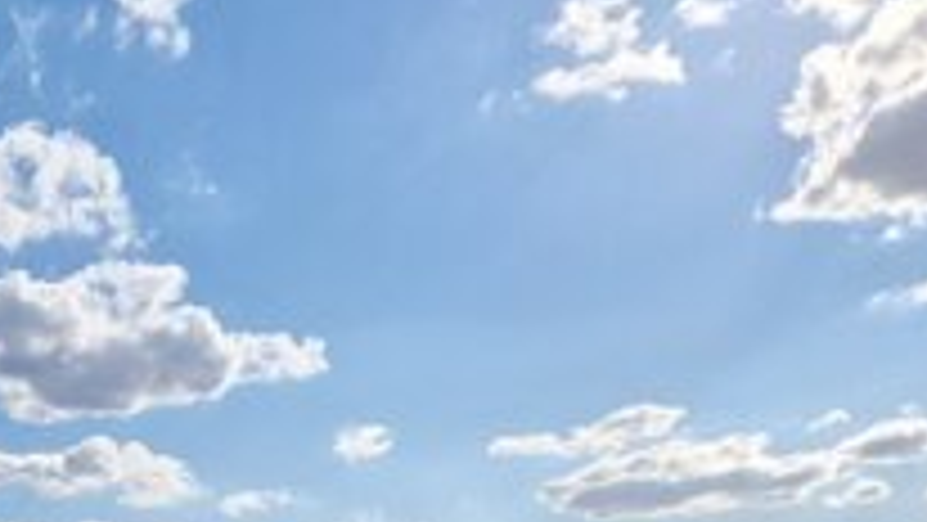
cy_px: 990
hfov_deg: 26.7
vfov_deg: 14.3
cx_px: -81
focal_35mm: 73
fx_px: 1795
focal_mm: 6.4
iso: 50
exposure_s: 1/1900
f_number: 1.8
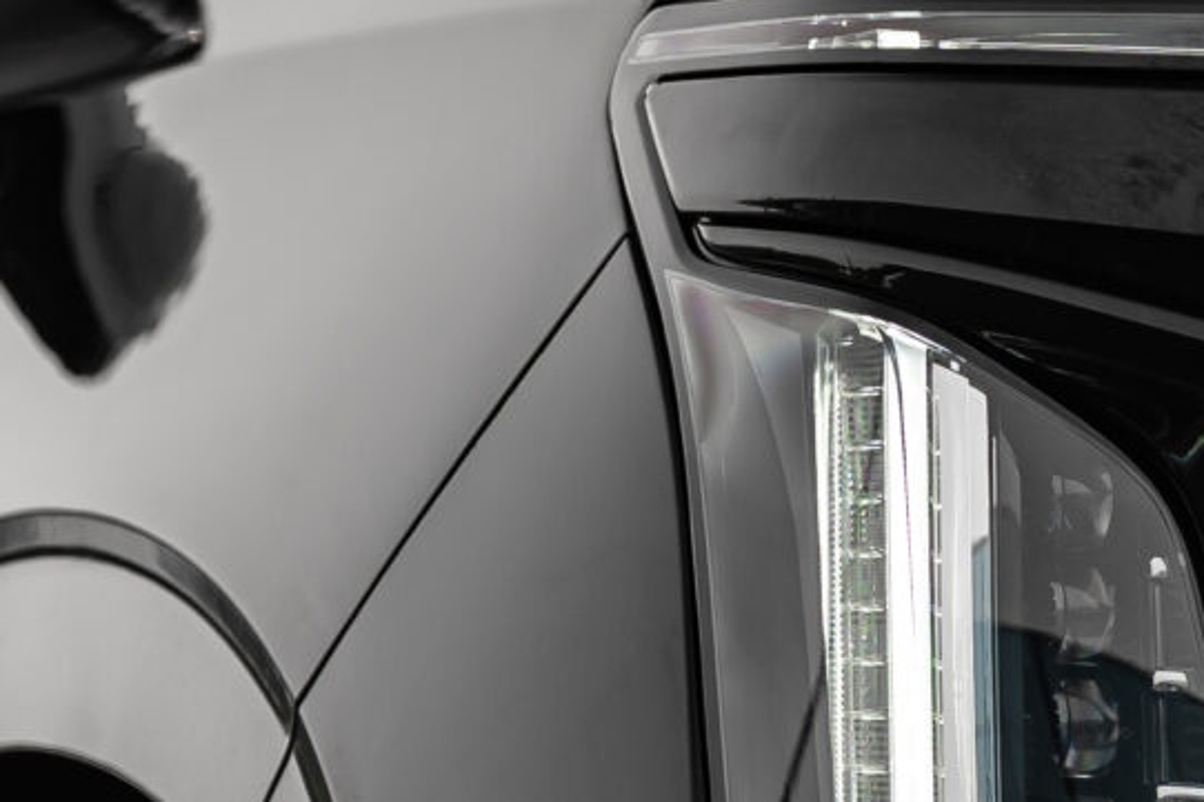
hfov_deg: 9.2
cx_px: 1155
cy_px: 1110
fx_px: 7454
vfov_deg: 6.1
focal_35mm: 223
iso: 160
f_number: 3.2
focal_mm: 47.2
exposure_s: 1/125
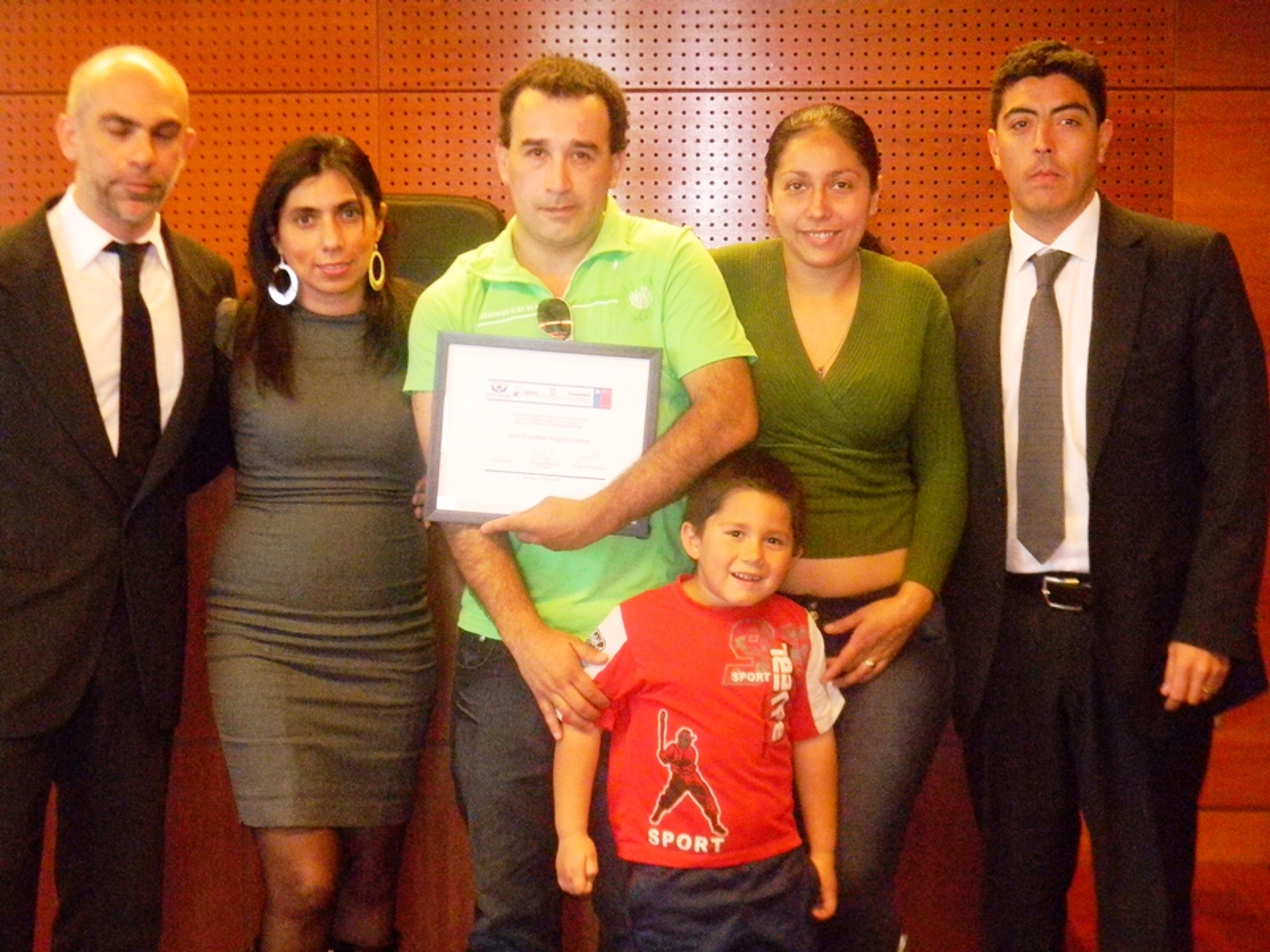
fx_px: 2458
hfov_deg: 29.0
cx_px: 635
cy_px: 476
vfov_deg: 21.9
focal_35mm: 67
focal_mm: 12.2
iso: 800
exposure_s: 1/42
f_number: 4.3
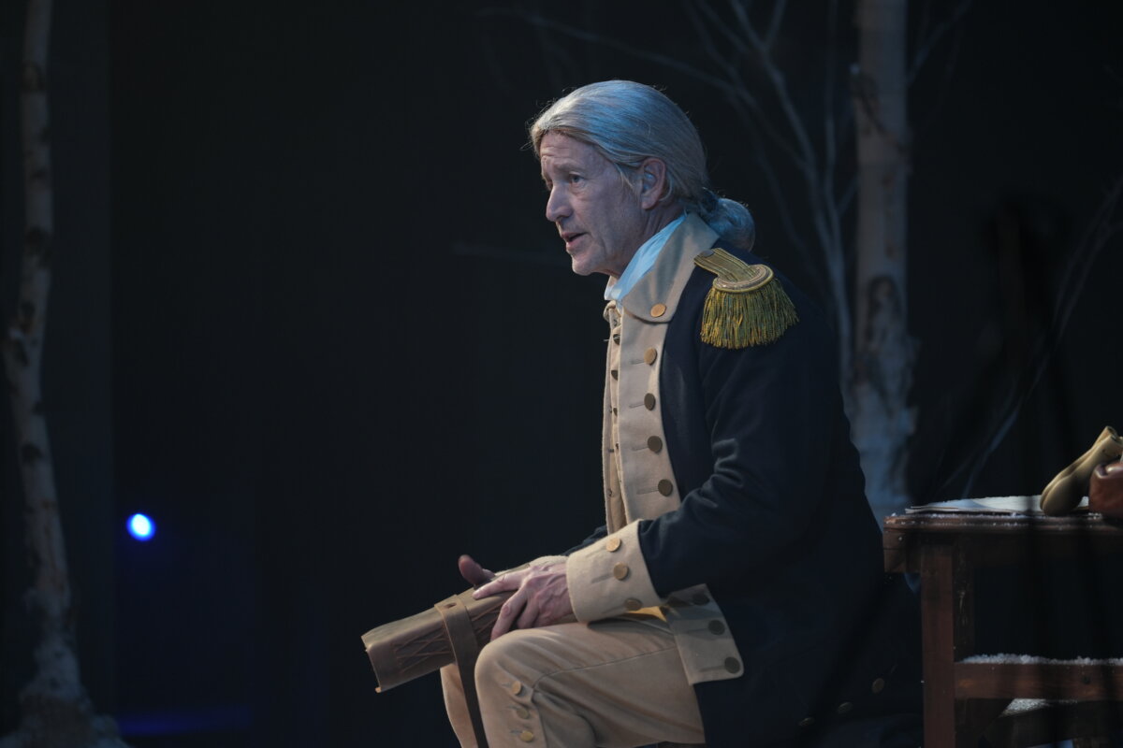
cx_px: 562
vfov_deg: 6.9
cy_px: 374
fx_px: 6238
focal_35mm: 200
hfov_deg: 10.3
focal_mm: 200
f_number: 2.8
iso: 800
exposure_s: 1/100
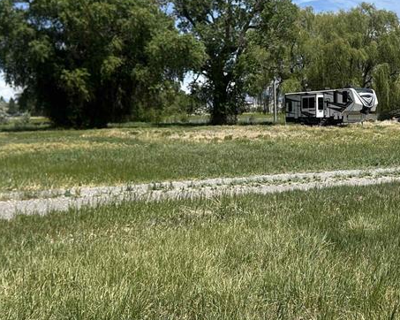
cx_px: 348
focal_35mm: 53
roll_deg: -0.1
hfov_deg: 33.8
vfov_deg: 28.5
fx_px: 627
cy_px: 116
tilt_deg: -2.1
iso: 80
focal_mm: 6.86
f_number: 1.78
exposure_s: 1/5000
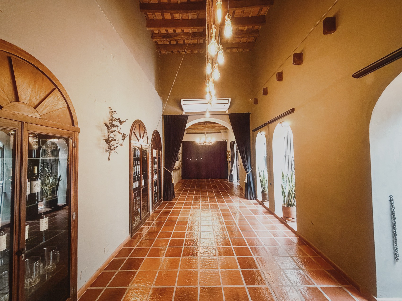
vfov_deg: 85.7
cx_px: 201
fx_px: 163
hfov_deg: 102.1
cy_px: 150
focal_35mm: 14
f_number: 2.2
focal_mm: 2.22
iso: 800
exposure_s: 1/50
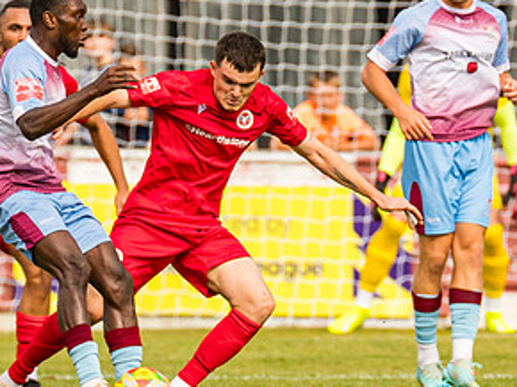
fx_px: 18146
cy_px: 158
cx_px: 69
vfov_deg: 1.2
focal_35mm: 1216
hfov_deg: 1.6
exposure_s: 1/2000
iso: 400
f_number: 4
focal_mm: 300
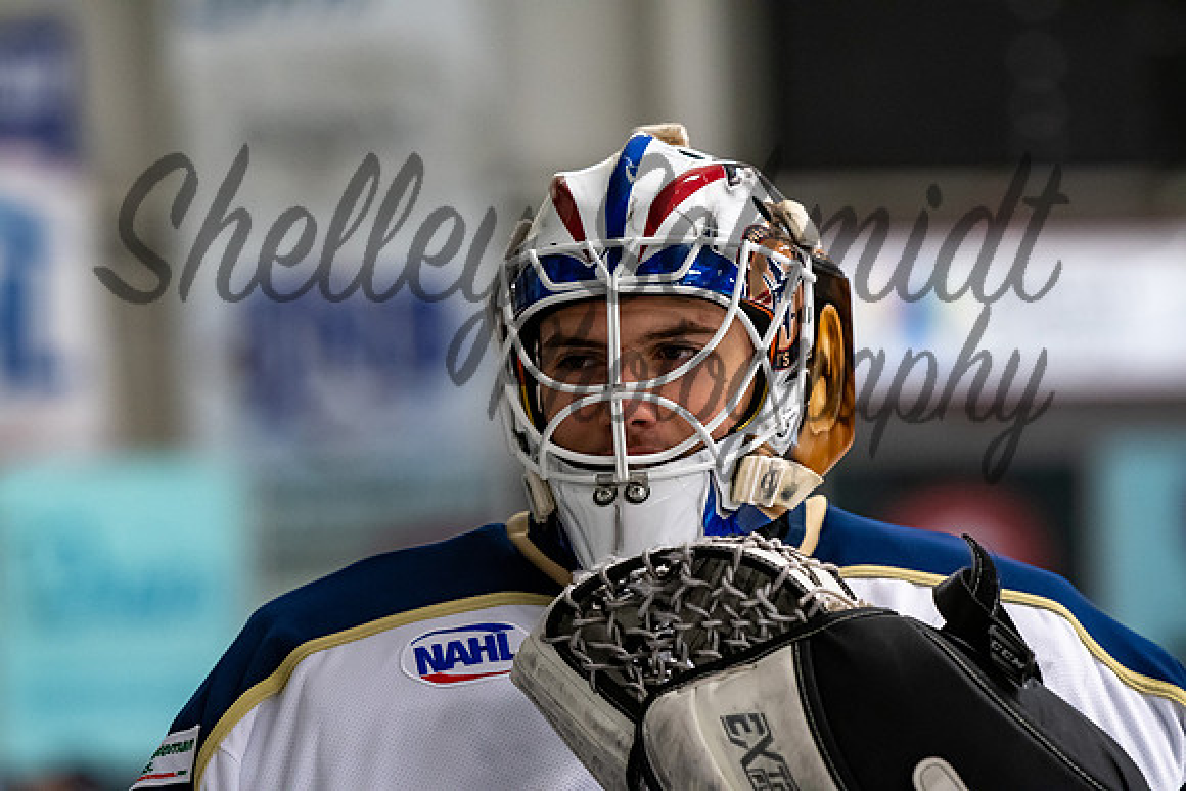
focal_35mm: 225
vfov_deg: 6.1
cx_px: 593
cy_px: 396
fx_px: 7414
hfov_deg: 9.1
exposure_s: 1/800
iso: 2000
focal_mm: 150
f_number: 3.2
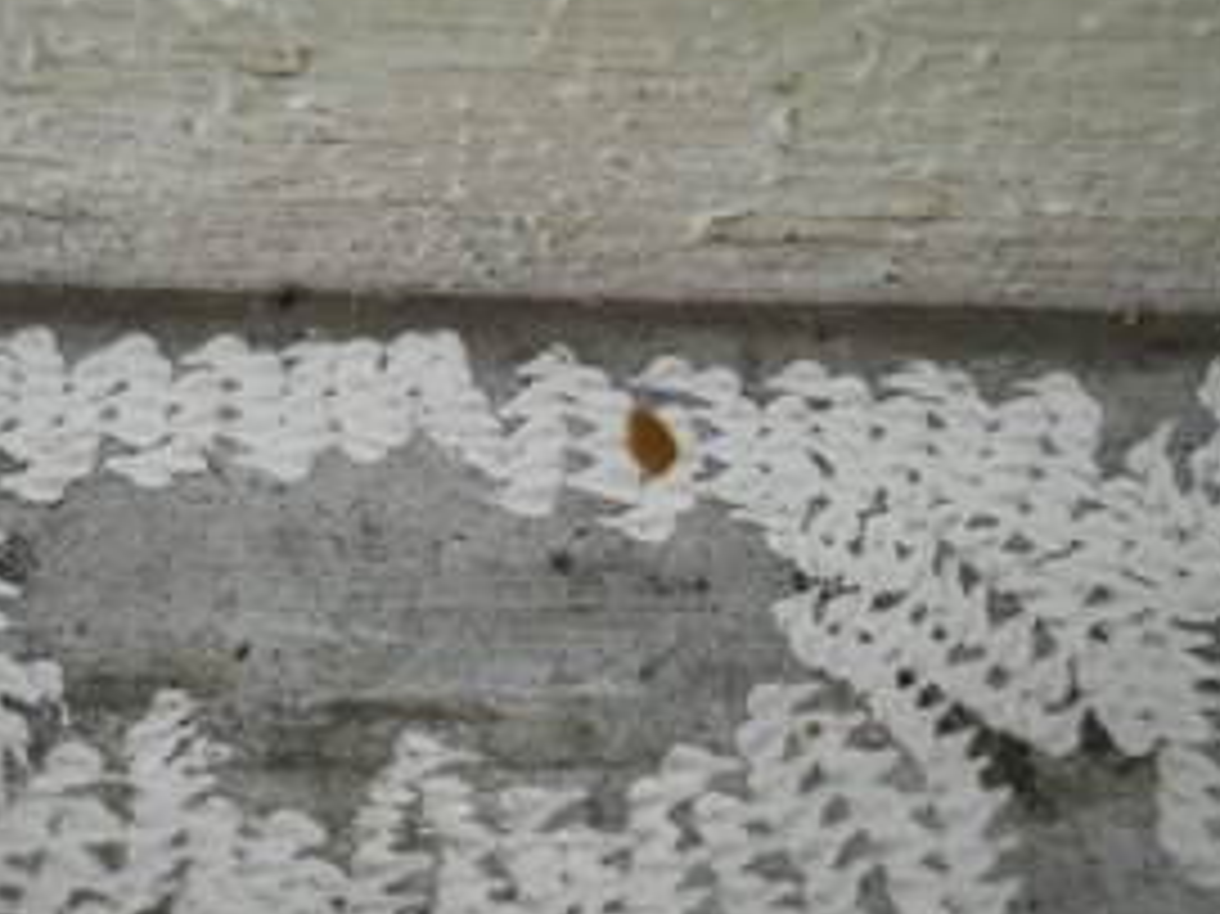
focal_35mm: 53
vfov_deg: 27.5
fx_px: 1867
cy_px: 520
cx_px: 455
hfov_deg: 36.0
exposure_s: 1/50
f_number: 3.1
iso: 80
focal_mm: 6.72
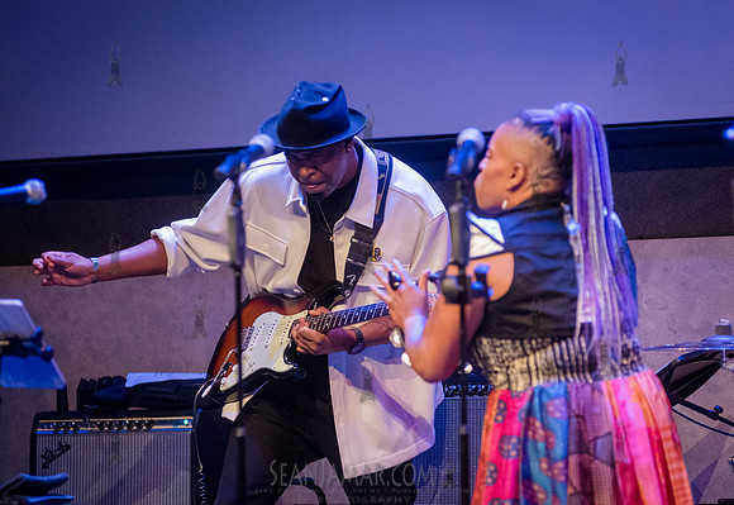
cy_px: 272
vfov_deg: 7.4
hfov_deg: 10.7
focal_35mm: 190
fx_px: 3917
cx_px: 407
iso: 5000
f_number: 3.5
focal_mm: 170
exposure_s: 1/320
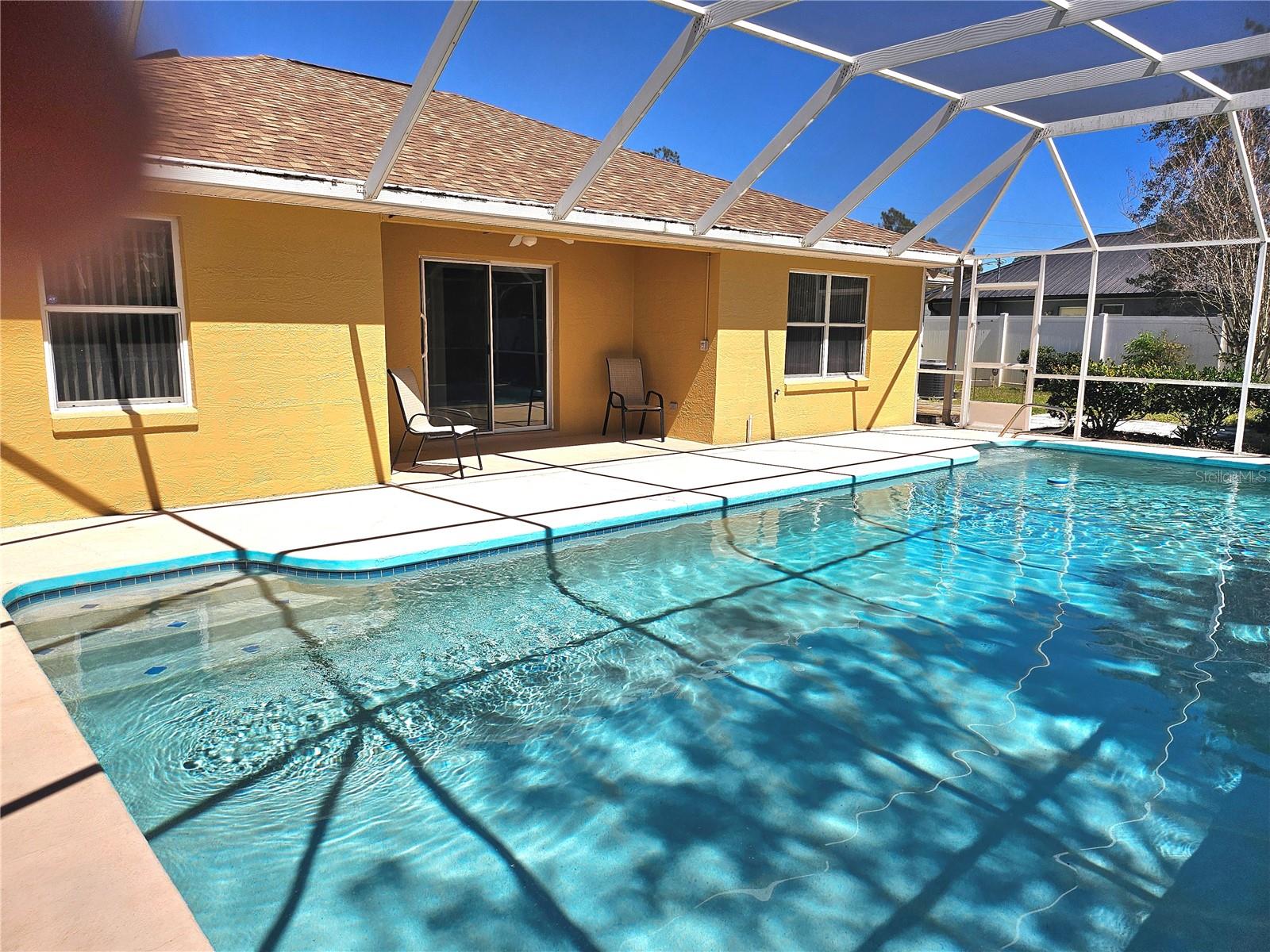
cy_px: 476
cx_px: 635
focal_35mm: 24
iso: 50
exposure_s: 1/5000
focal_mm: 5
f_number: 1.8
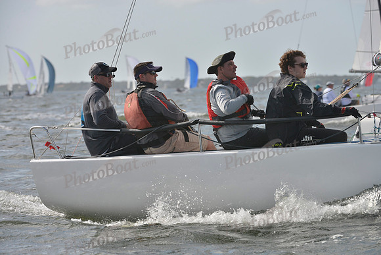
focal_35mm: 200
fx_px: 2117
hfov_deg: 10.3
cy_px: 128
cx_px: 190
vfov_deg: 6.9
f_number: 8
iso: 400
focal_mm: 200
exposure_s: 1/1250
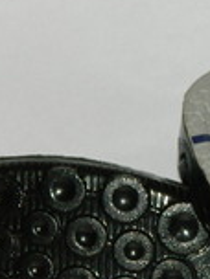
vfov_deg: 8.6
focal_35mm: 230
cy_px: 287
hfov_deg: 6.4
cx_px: 304
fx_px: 1860
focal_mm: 12.6
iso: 200
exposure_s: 1/50
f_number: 4
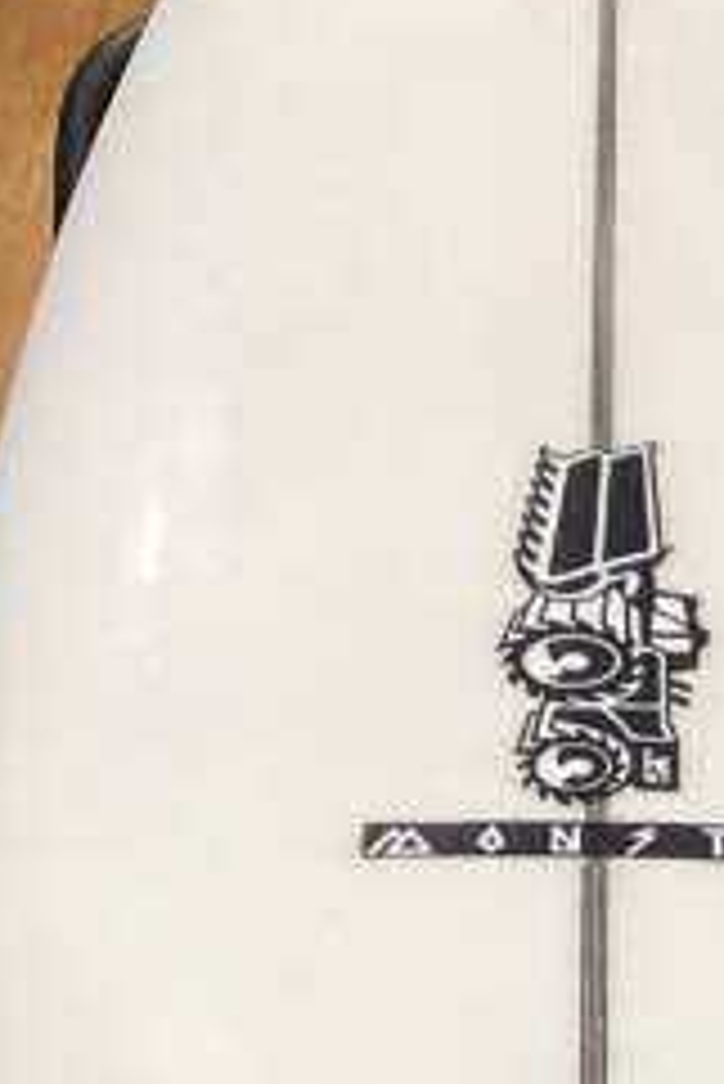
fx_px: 3223
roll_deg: -1.2
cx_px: 728
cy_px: 945
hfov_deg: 12.7
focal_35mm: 107
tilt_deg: -40.1
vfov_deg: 18.8
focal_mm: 3.3
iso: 50
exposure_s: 1/100
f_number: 2.4
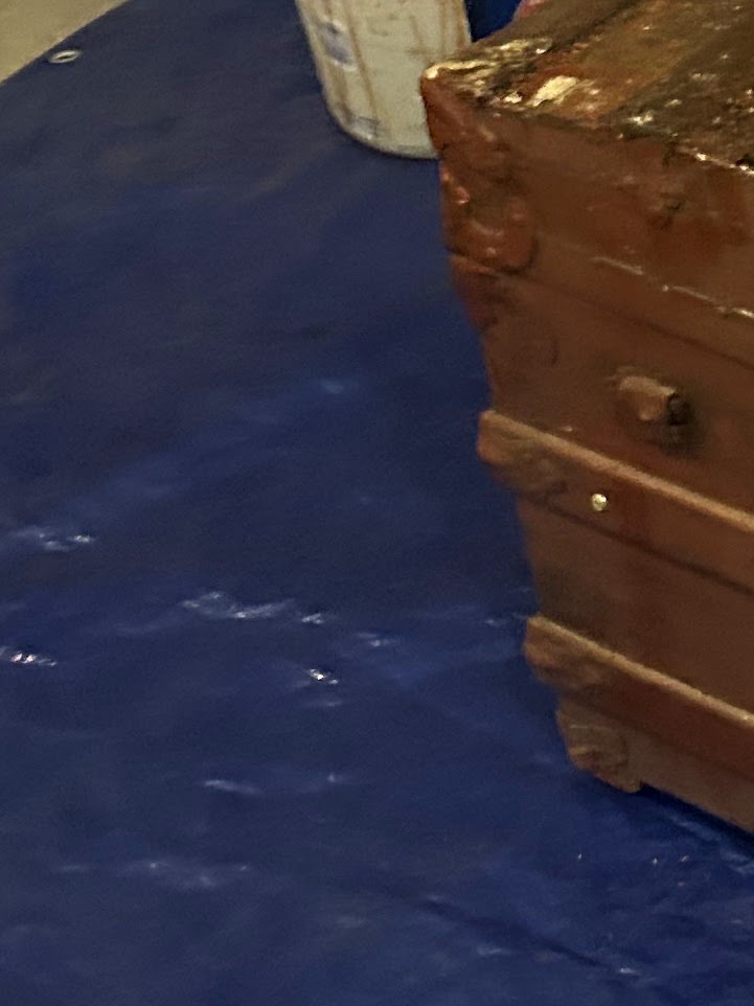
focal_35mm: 109
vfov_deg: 18.0
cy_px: 443
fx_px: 3167
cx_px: 1121
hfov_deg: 12.9
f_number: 1.5
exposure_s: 1/30
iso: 640
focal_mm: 5.7
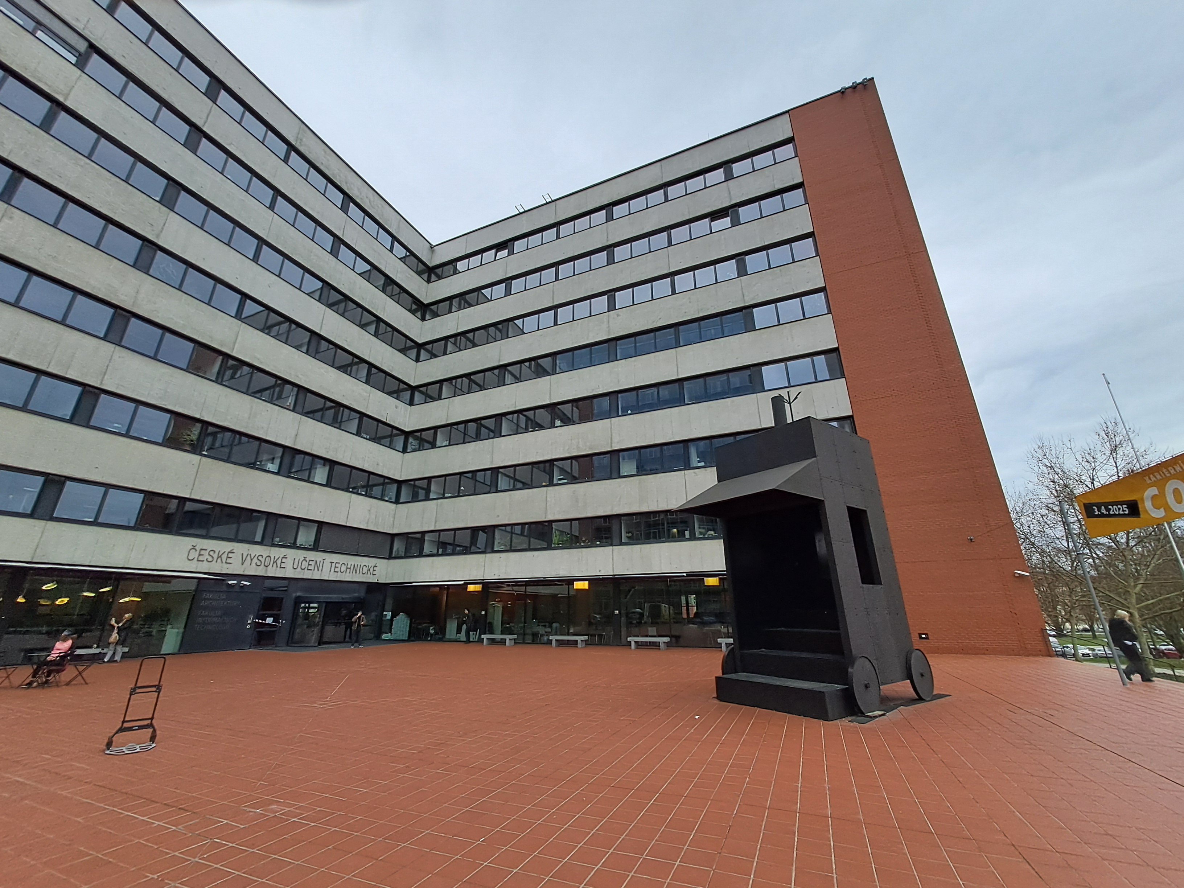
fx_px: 445
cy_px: 444
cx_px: 592
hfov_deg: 106.2
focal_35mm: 13
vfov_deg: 89.9
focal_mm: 1.42
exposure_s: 1/815
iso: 40
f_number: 2.2
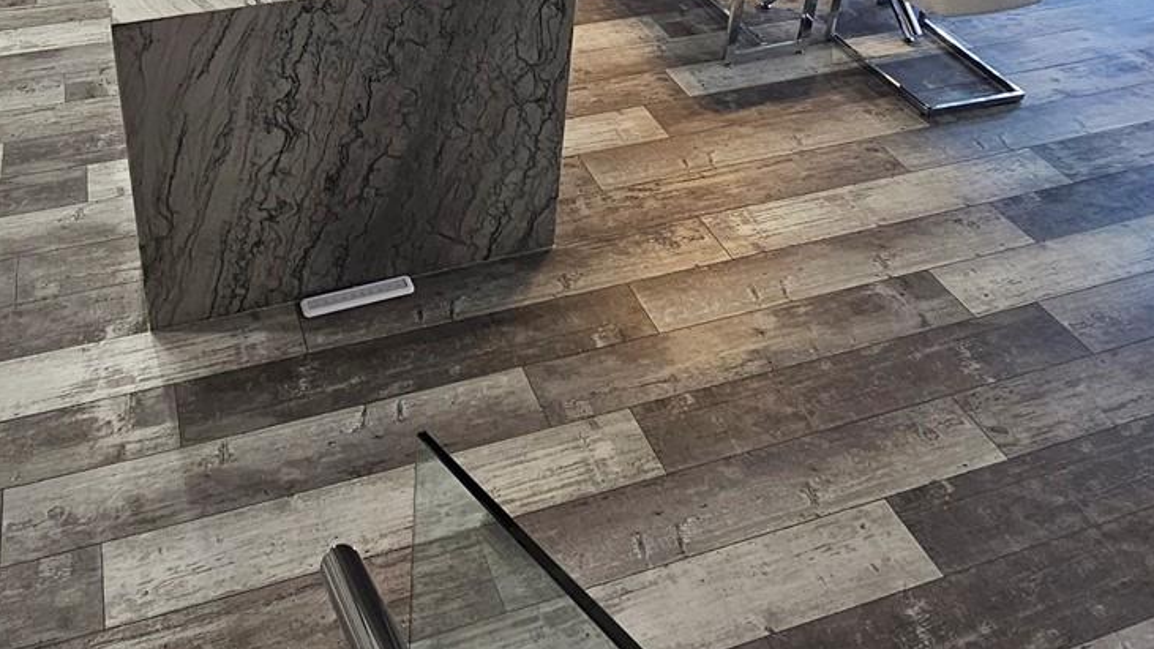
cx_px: 388
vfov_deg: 32.7
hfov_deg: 61.2
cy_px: -81
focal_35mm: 31
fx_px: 948
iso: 200
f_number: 2.2
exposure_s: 1/60
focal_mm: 2.2
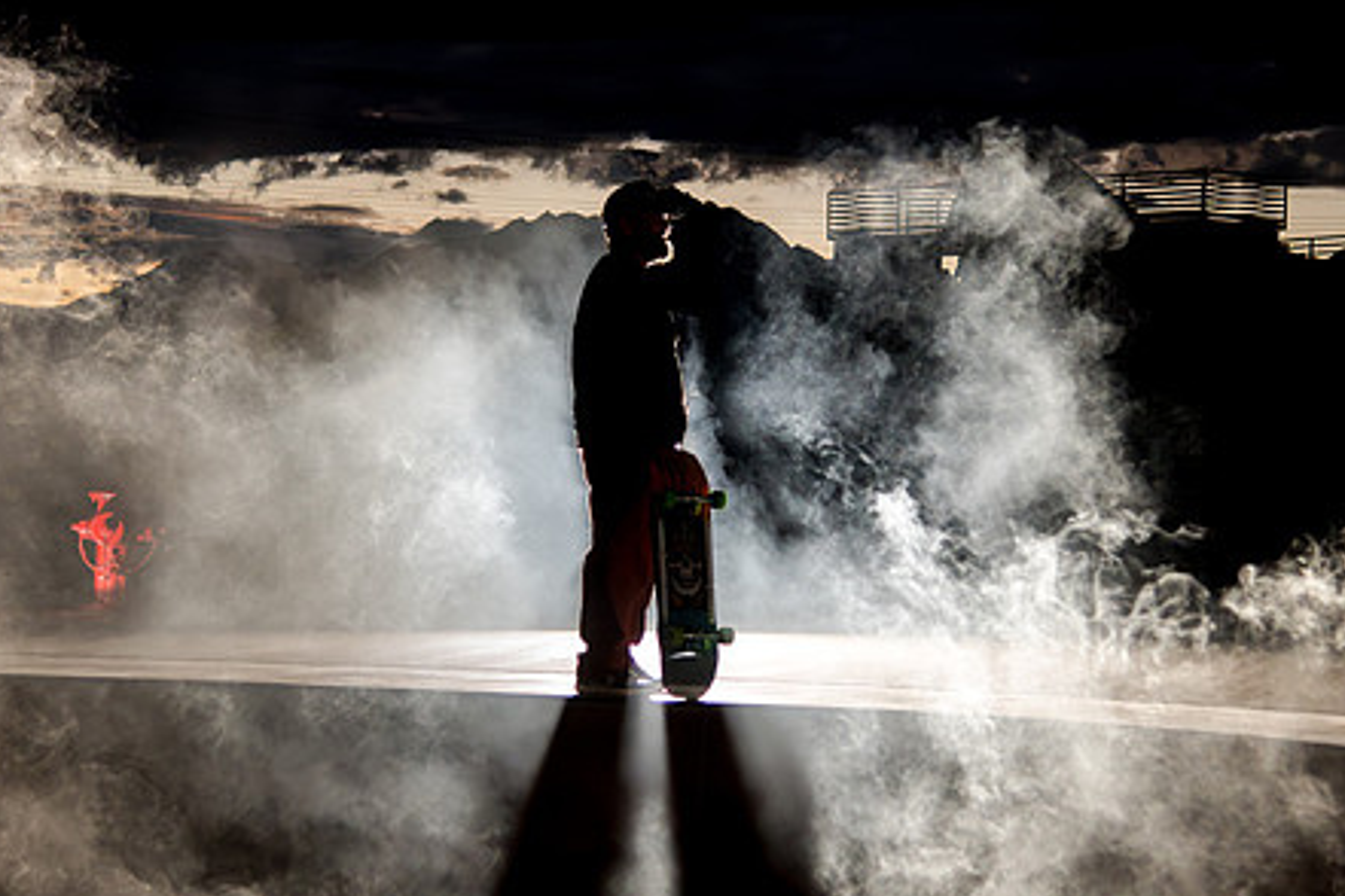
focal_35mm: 106
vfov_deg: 12.9
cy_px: 453
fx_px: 3960
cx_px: 740
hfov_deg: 19.3
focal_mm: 62
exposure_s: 1/50
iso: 5000
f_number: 4
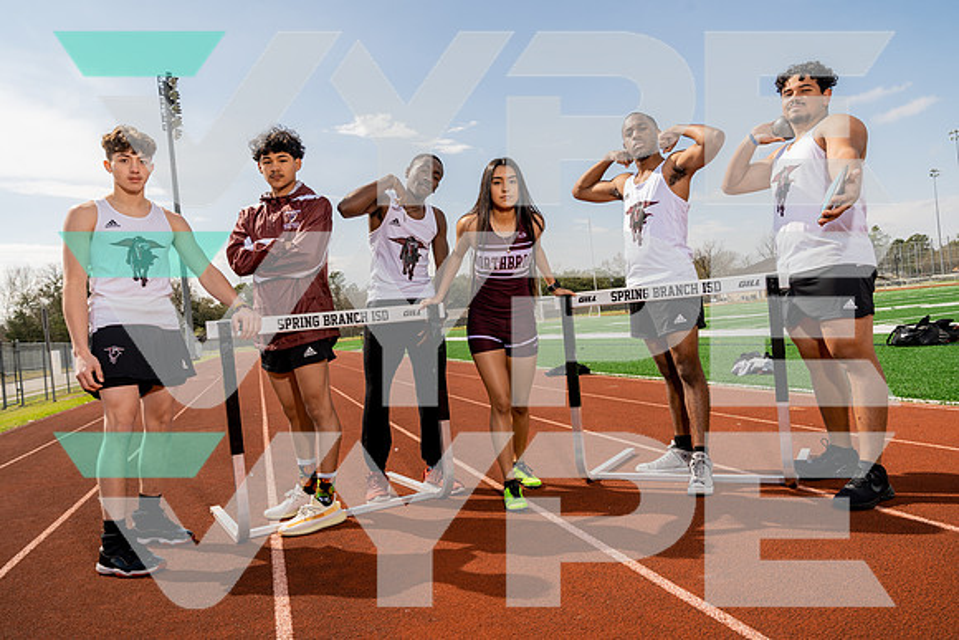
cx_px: 480
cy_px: 320
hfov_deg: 65.5
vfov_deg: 46.4
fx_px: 746
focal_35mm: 28
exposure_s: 1/250
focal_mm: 28
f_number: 8
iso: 100
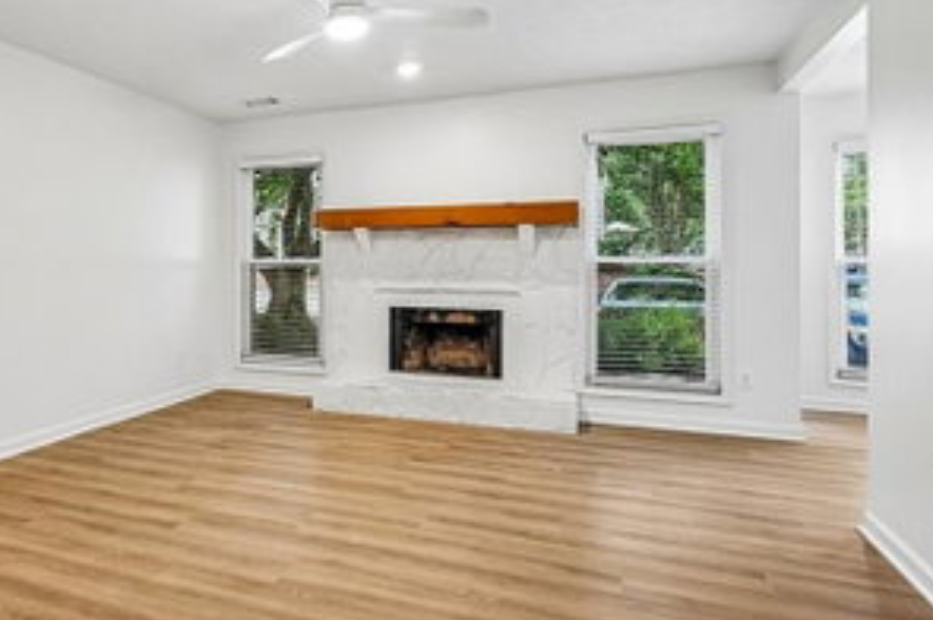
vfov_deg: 48.0
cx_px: 270
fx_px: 694
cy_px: 267
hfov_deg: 65.0
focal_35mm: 27
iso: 800
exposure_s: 1/25
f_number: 8
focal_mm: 16.5
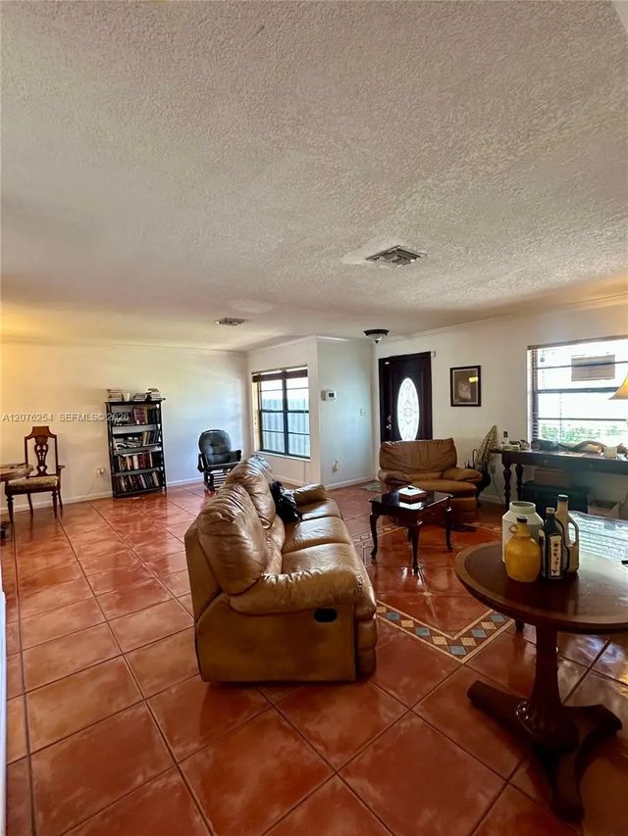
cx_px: 314
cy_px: 418
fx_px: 339
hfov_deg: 85.7
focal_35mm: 14
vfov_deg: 102.1
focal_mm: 2.22
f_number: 2.2
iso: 200
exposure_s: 1/60
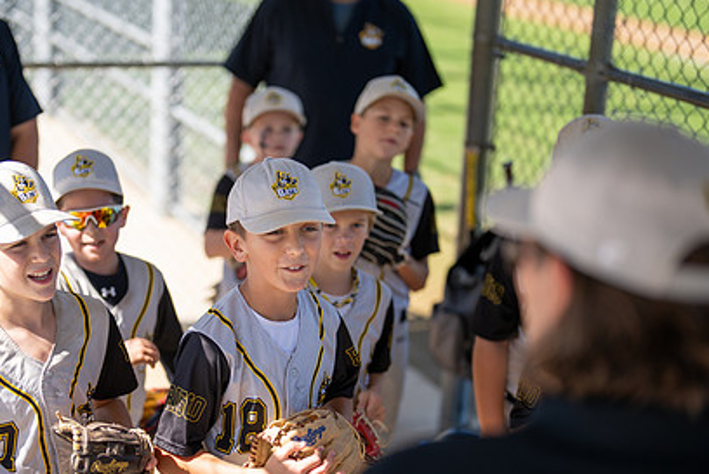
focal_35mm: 71
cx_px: 271
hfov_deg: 28.3
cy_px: 306
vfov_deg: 19.2
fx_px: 1400
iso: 100
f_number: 1.2
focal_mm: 50
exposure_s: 1/4000
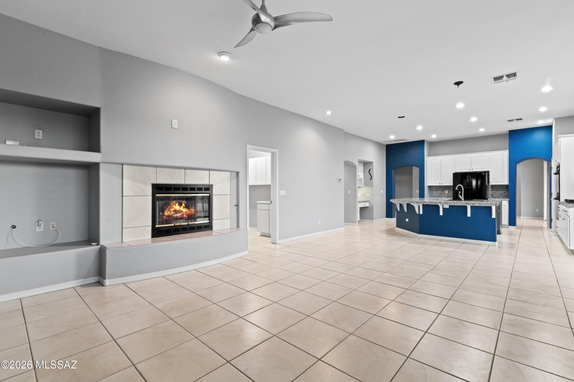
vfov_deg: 73.7
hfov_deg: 96.8
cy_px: 191
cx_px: 287
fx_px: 255
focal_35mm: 16
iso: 1250
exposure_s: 1/2.5
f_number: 14
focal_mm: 16
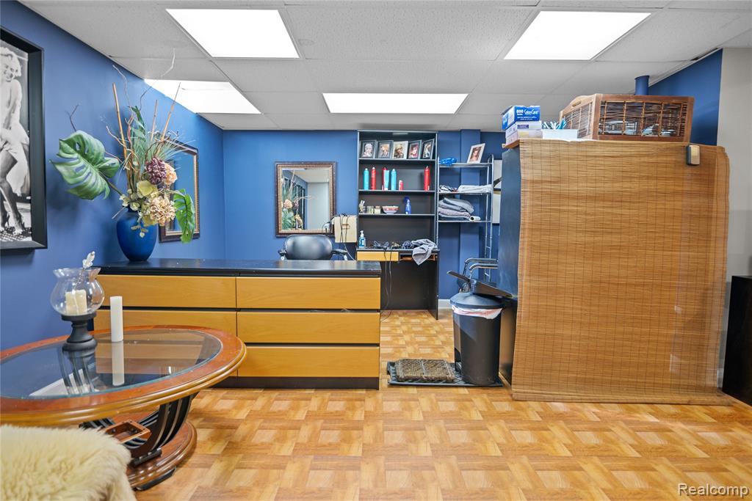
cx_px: 376
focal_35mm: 19
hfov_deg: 86.9
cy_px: 250
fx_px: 397
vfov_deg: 64.6
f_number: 2.8
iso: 250
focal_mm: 19
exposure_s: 1/25
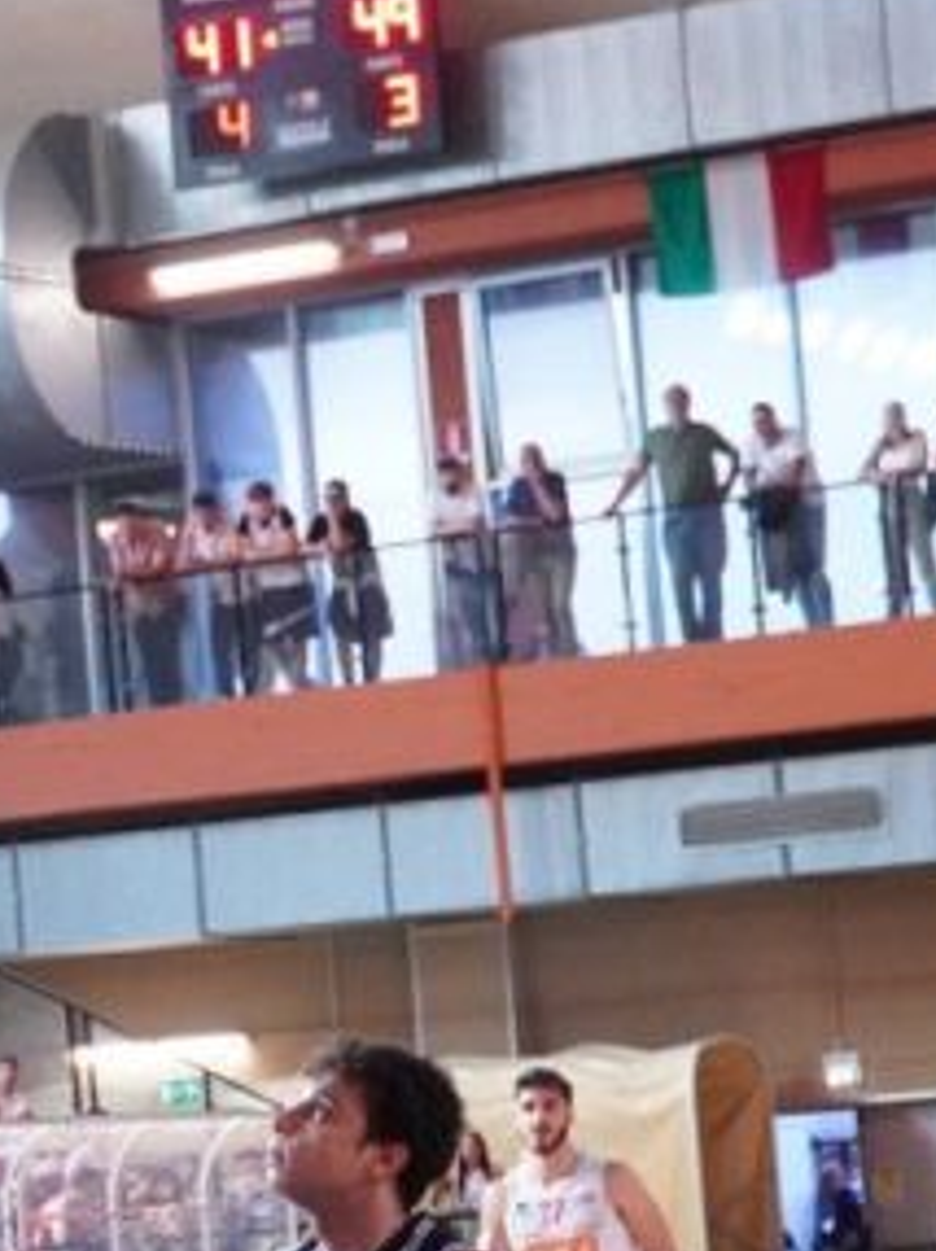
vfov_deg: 13.2
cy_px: 1041
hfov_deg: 9.7
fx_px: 5392
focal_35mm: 149
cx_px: -402
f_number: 4
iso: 5000
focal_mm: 37
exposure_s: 1/500
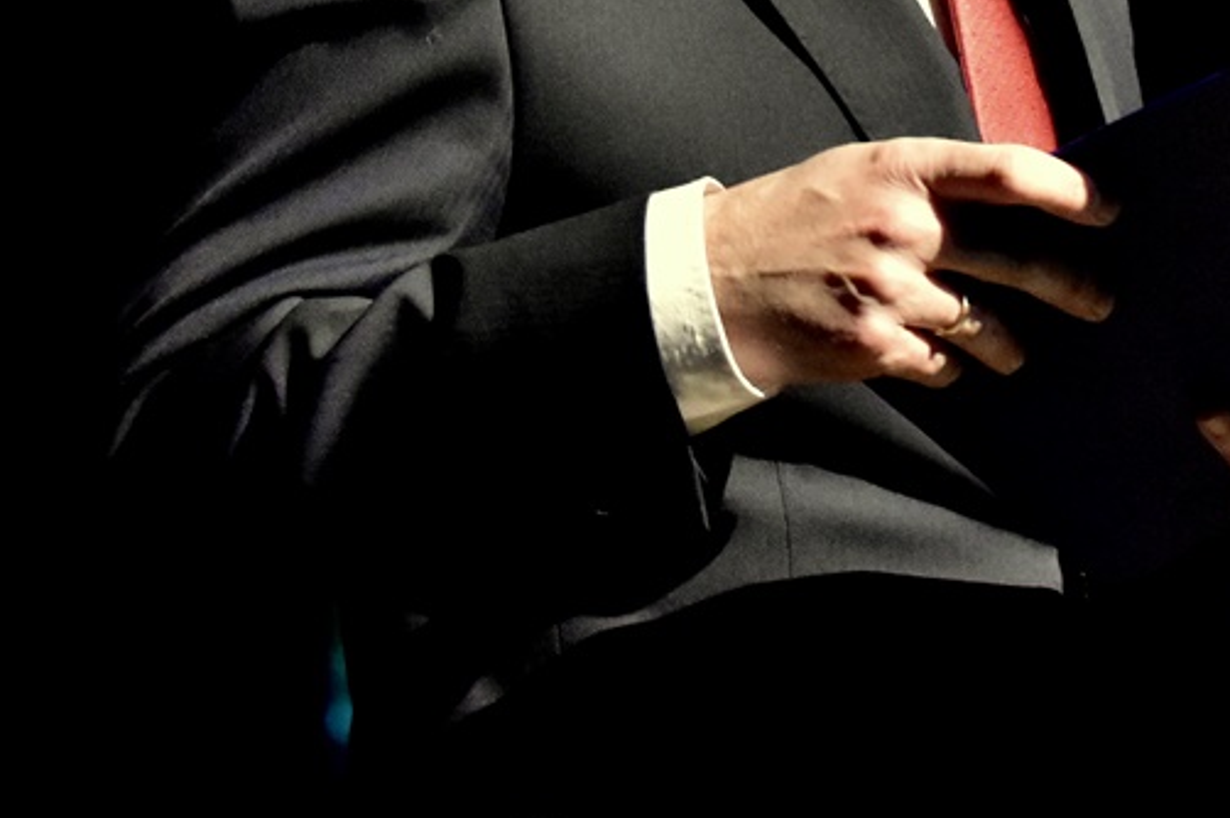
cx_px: 701
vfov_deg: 4.4
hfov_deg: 6.6
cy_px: -333
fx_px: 10721
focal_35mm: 314
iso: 3200
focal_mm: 70
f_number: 3.3
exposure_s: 1/180
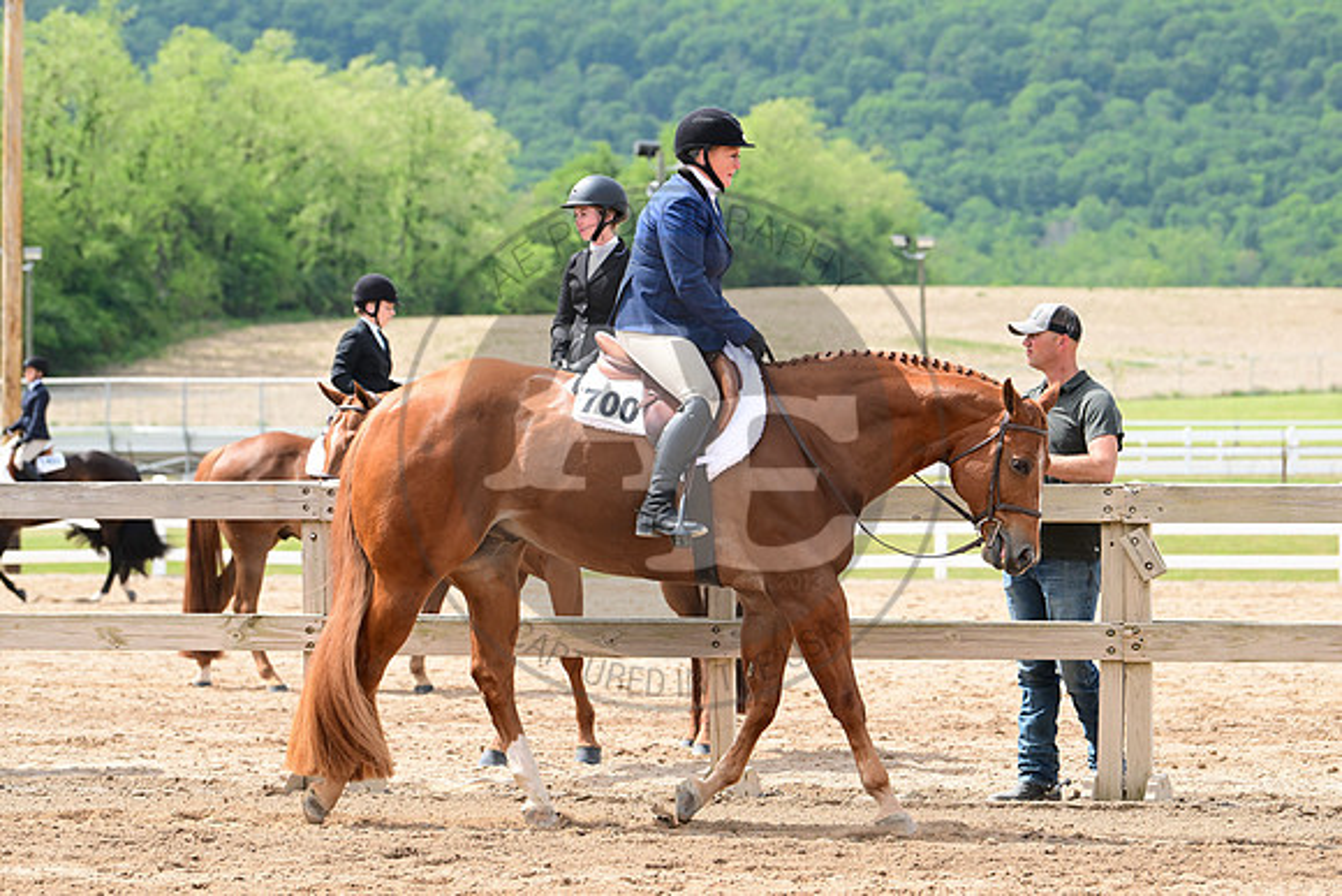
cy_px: 448
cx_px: 671
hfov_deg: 15.2
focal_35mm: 135
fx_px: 5033
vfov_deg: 10.2
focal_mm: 135
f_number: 5.6
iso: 800
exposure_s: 1/1600
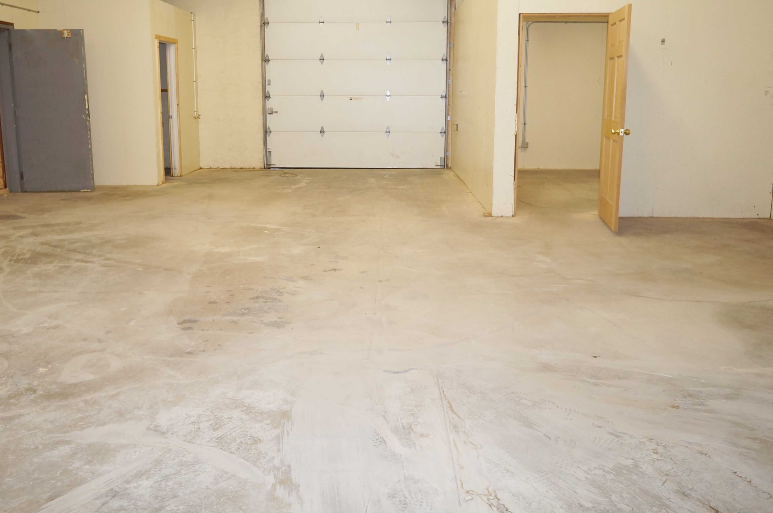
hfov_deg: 61.9
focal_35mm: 30
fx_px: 643
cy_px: 206
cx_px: 355
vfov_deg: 43.3
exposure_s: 1/60
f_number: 4
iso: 500
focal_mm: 16
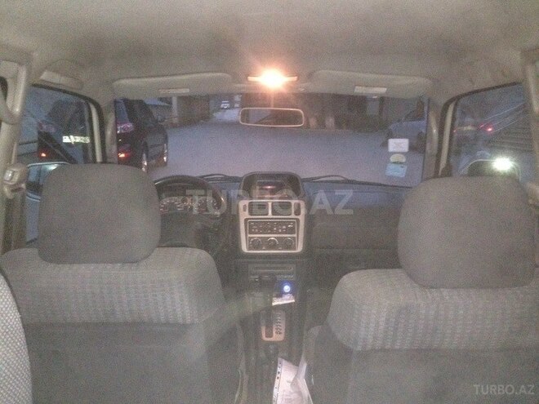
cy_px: 202
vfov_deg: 42.9
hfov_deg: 55.4
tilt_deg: -9.9
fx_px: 514
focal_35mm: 33
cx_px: 270
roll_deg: -2.5
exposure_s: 1/16
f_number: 2.4
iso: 500
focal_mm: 4.12
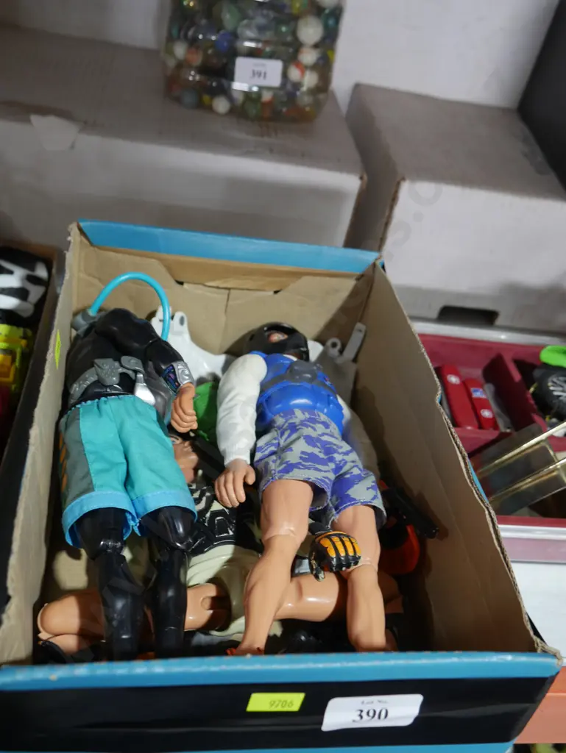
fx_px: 741
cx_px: 283
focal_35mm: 34
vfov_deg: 53.9
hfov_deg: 41.8
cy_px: 376
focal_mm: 17
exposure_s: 1/60
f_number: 4
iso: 500
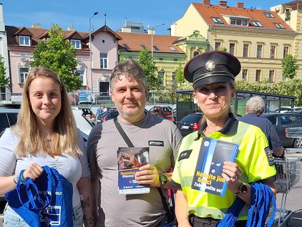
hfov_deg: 38.9
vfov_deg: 28.8
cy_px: 194
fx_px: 428
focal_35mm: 49
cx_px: 150
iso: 40
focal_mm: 5.54
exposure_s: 1/2924
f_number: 1.8
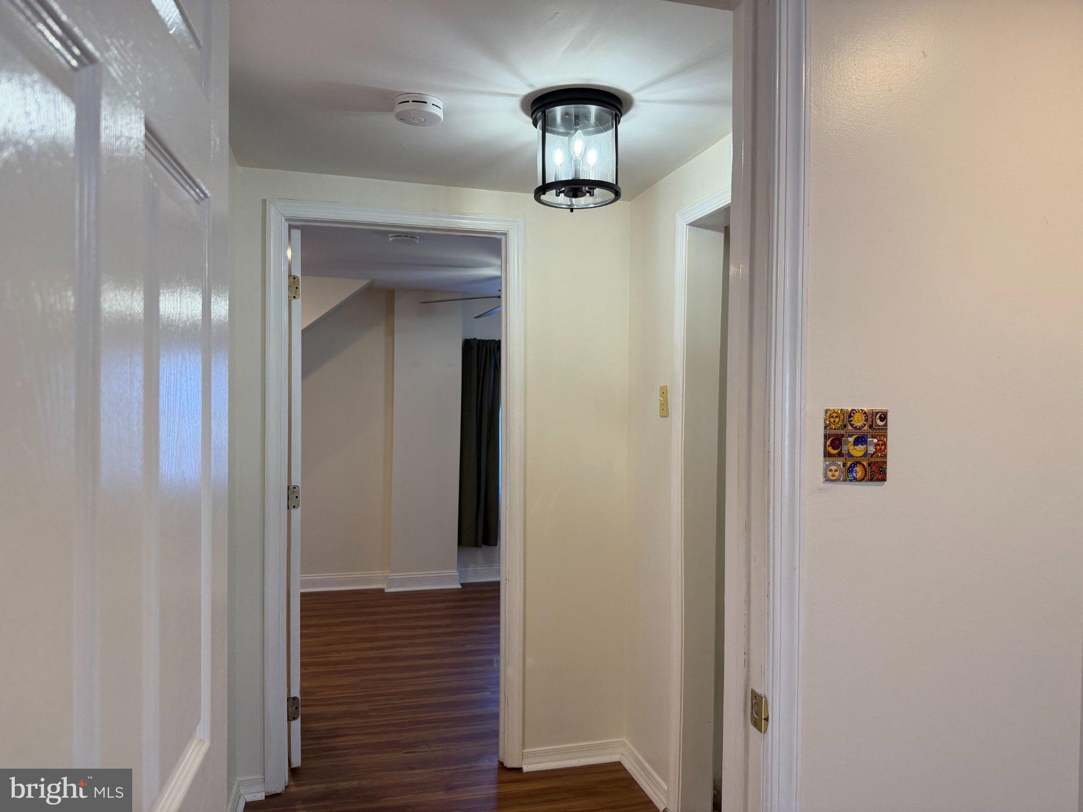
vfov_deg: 56.8
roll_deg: -1.9
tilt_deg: -2.3
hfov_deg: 71.6
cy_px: 406
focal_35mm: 24
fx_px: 751
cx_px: 542
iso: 160
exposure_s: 1/202
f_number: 1.78
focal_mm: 6.76
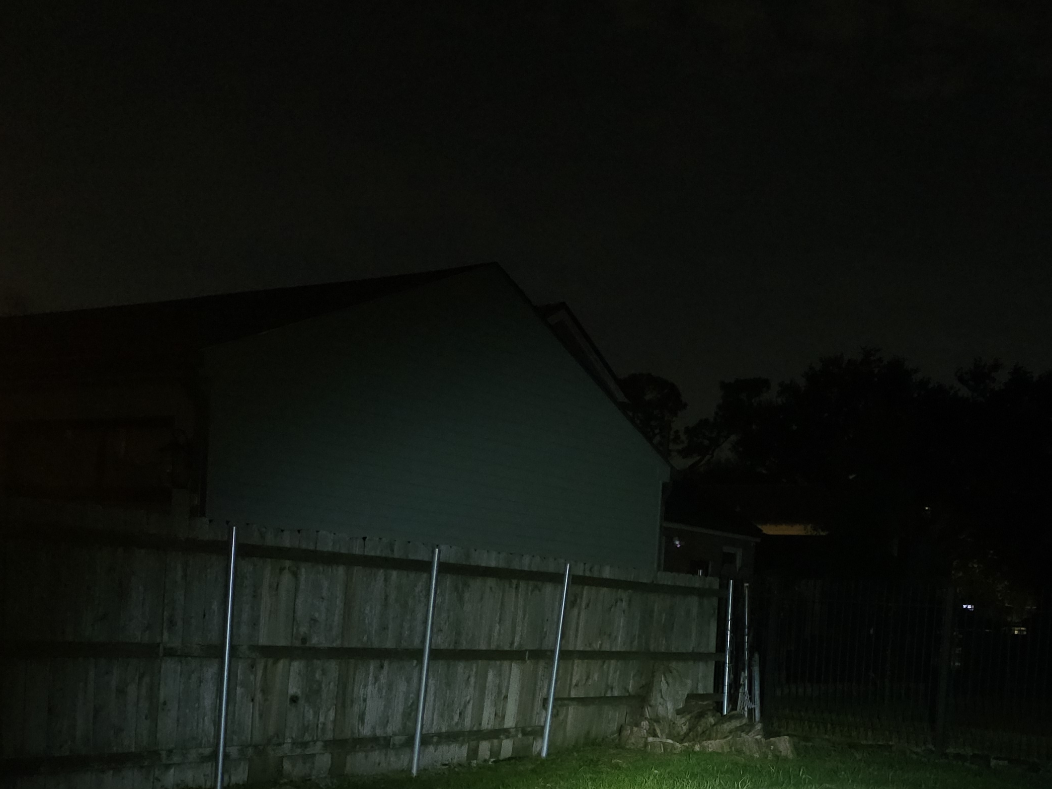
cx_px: 641
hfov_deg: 42.7
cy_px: 687
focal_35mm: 44
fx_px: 1337
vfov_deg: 31.5
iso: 800
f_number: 1.7
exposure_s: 1/10
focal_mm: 6.3
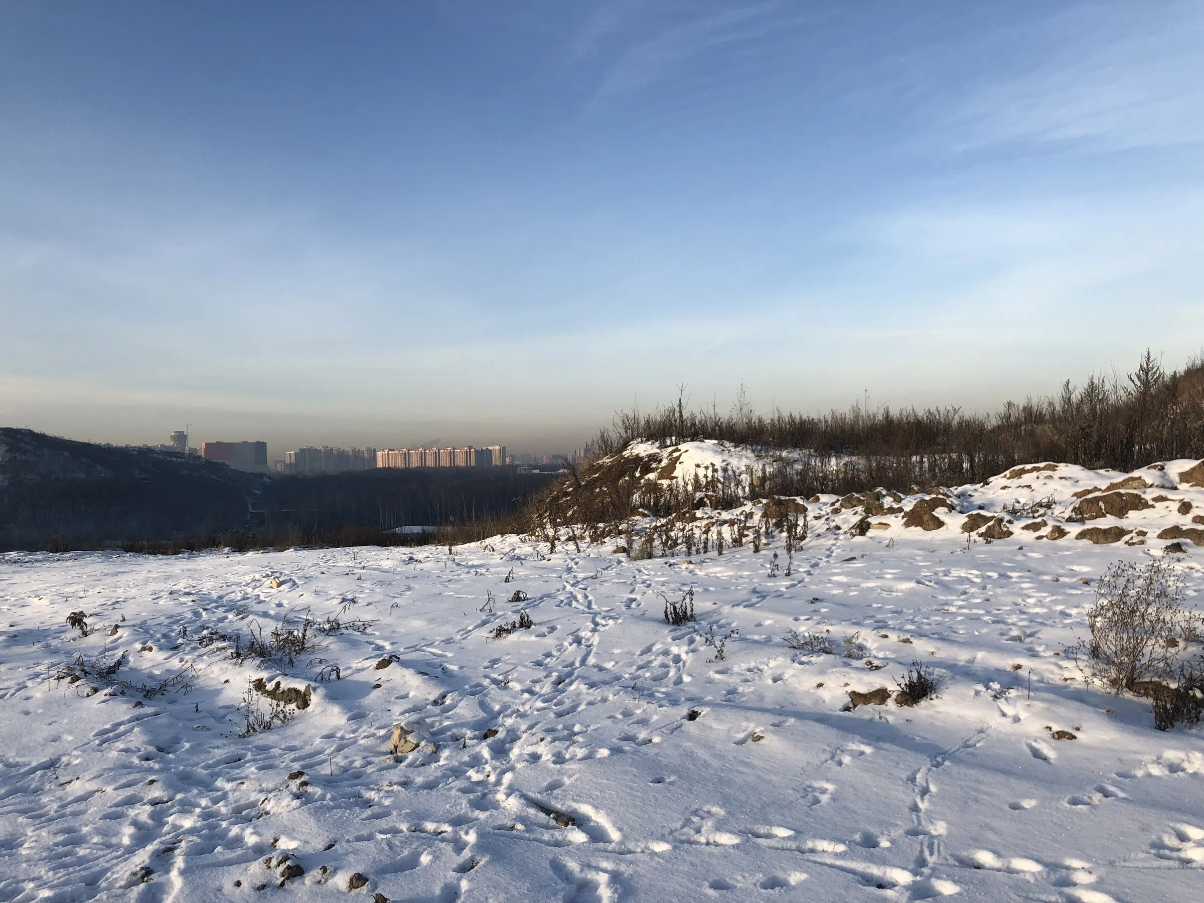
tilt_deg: -1.3
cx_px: 602
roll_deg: +2.6
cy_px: 452
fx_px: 974
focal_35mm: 28
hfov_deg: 63.4
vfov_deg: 49.7
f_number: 1.8
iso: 20
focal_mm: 4
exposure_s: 1/1675
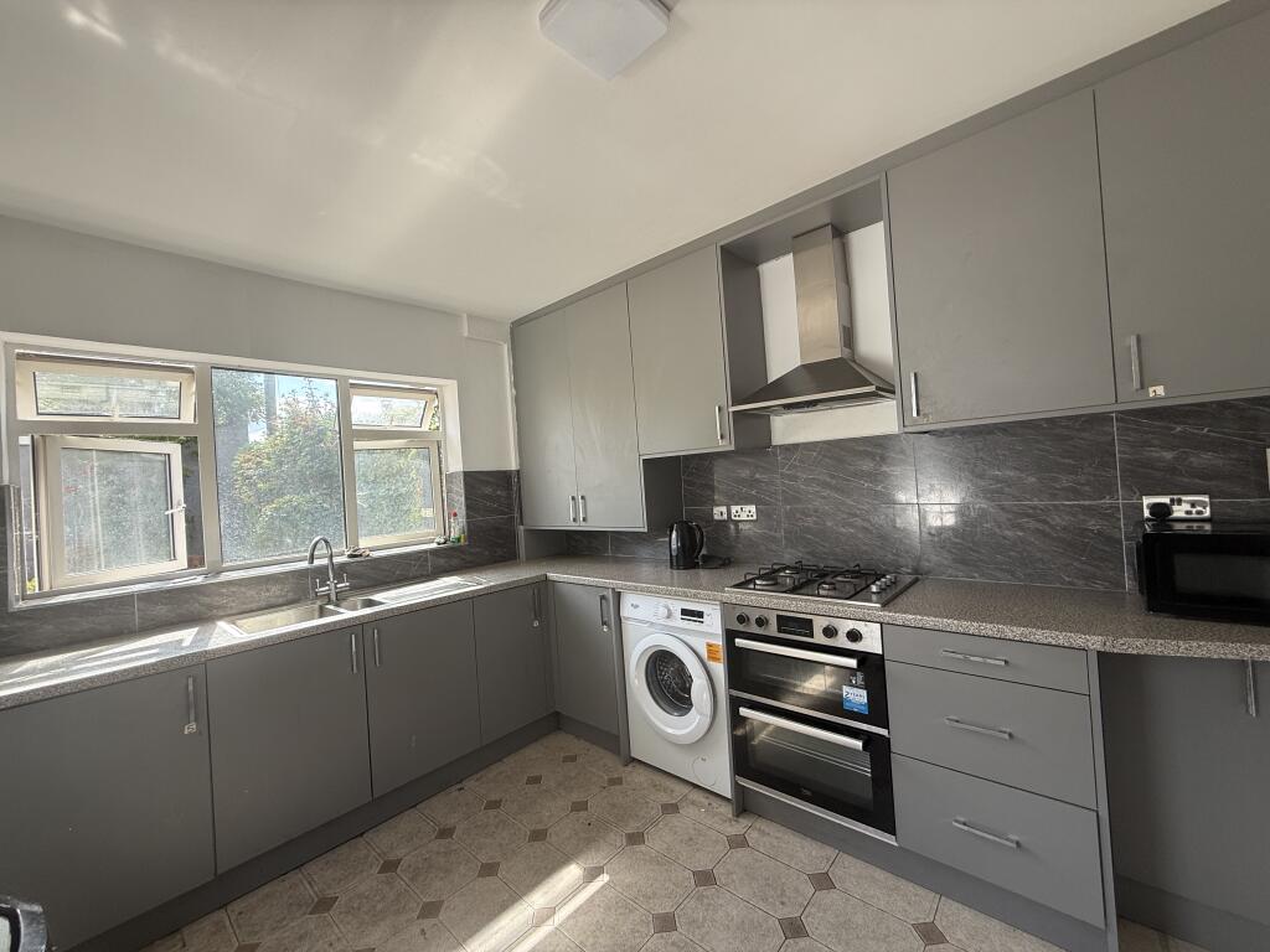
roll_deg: +3.8
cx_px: 635
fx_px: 514
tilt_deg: +1.6
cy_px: 476
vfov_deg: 85.7
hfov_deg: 102.1
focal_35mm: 14
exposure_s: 1/166
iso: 64
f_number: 2.2
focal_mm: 2.22
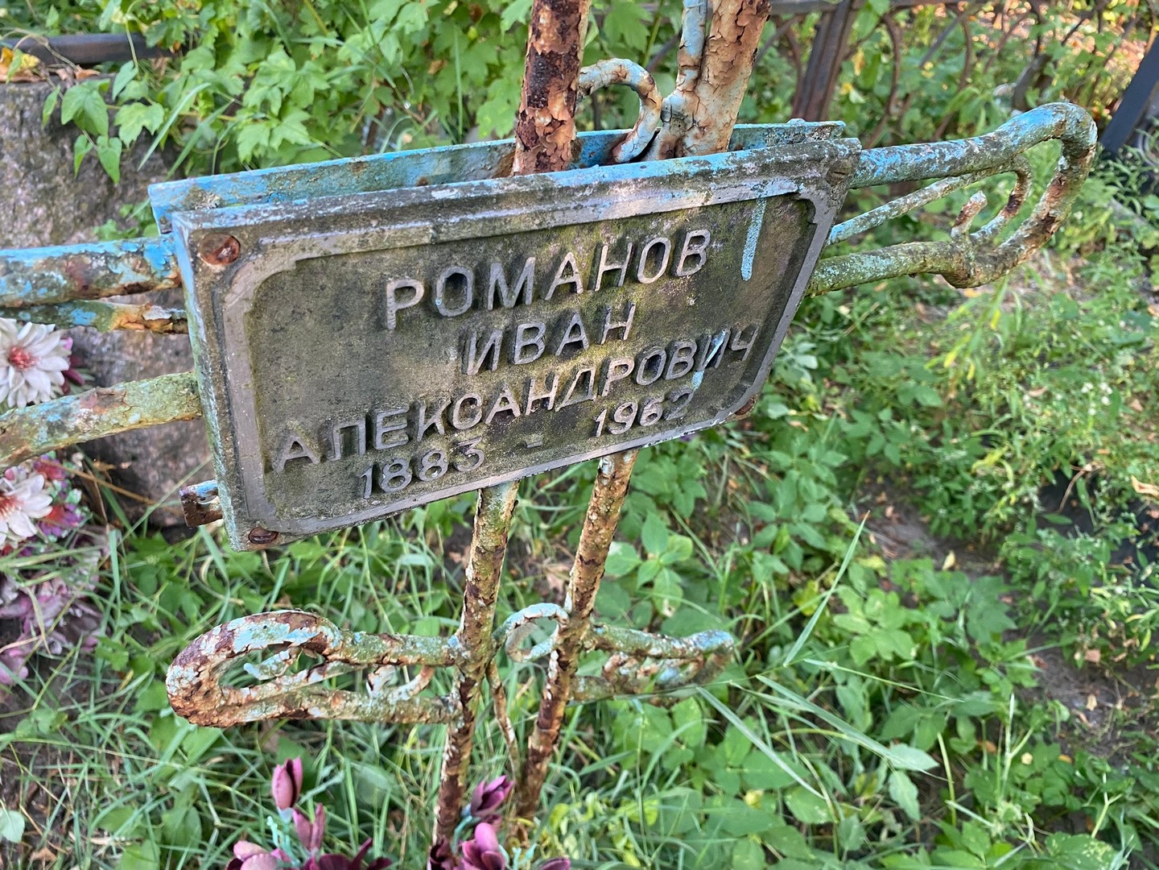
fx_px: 871
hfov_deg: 67.3
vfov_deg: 53.1
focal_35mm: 26
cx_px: 580
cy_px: 435
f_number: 1.8
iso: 125
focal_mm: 4.25
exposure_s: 1/72
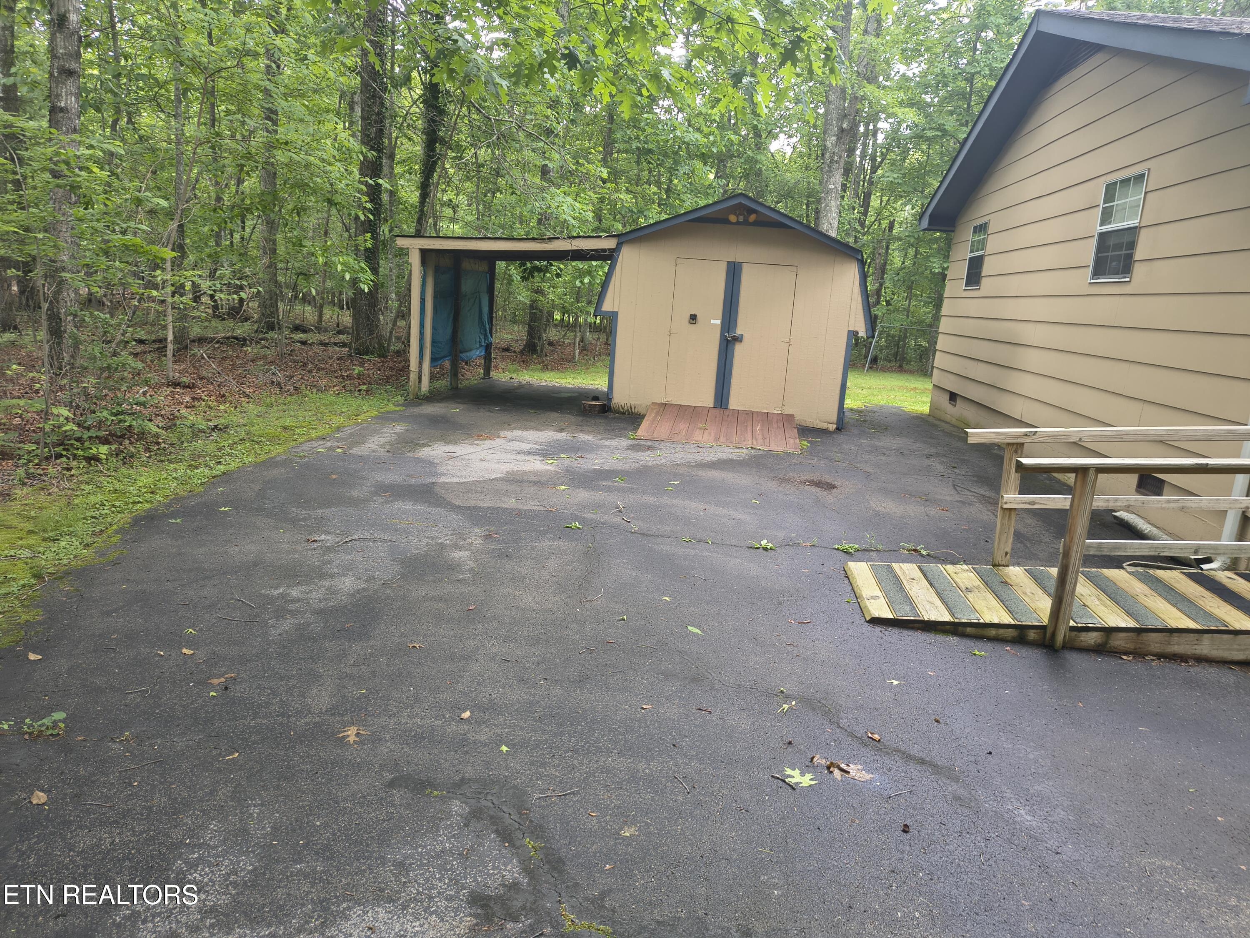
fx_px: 867
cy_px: 469
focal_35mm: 24
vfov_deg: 56.8
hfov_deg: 71.6
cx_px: 625
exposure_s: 1/120
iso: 512
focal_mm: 5.56
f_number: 1.8
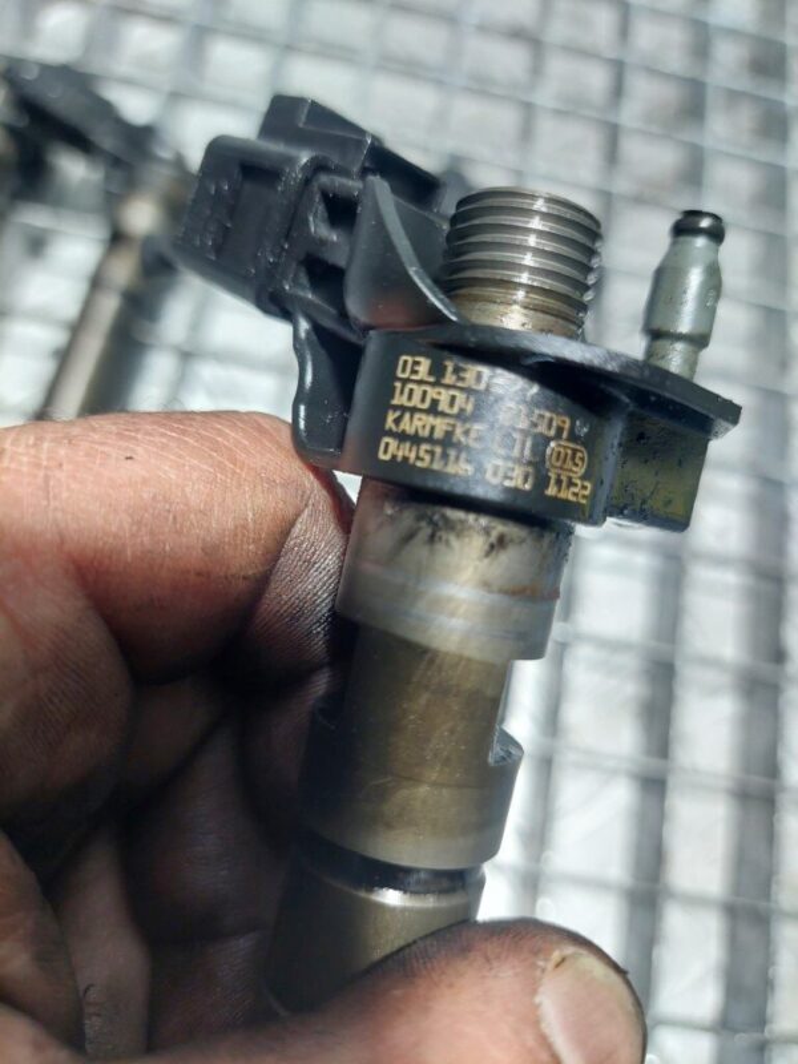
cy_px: 532
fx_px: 768
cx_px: 399
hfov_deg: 54.9
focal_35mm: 25
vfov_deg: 69.4
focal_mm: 5.23
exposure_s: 1/50
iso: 80
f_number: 1.8
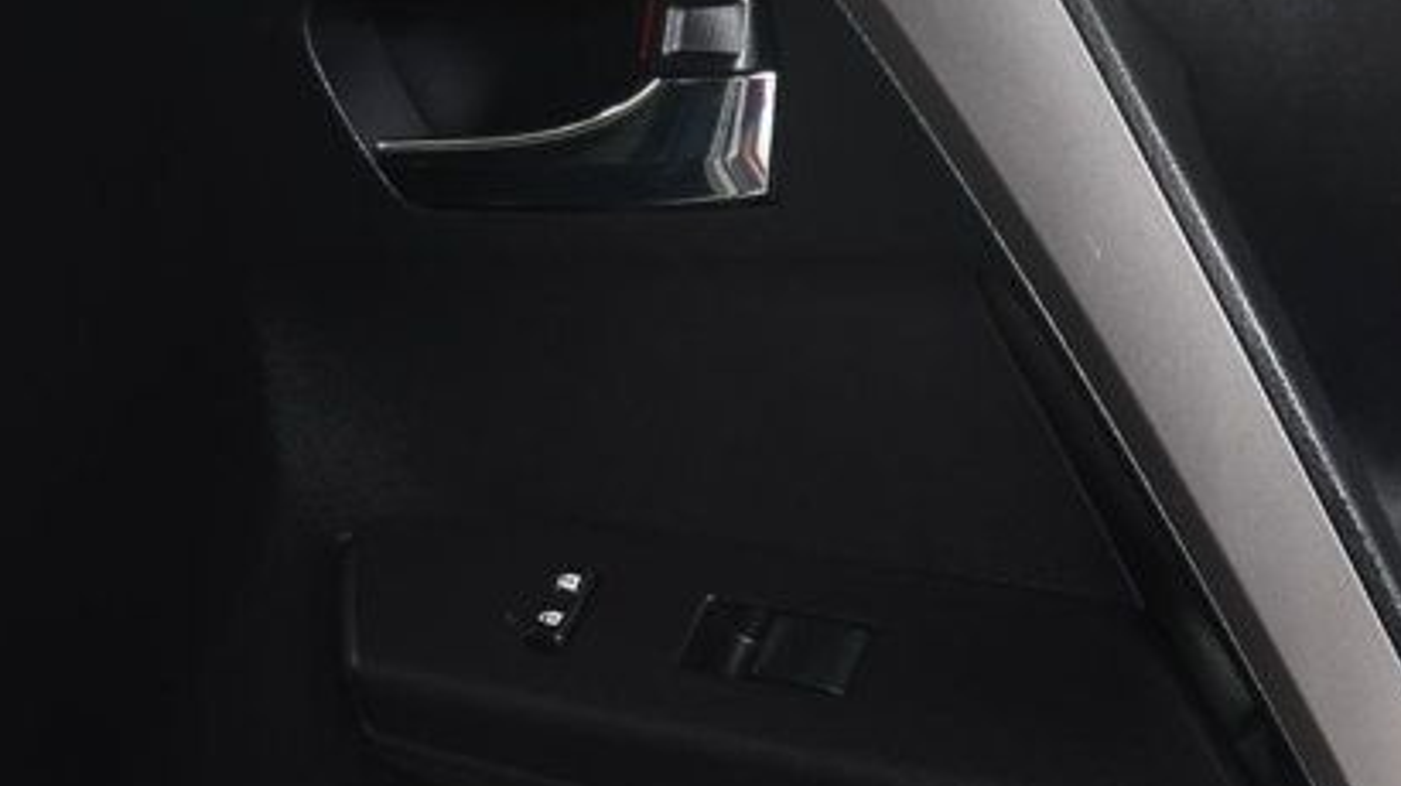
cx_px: 1555
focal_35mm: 89
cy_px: 800
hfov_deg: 22.5
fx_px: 3304
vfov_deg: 13.4
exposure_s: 1/160
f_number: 4
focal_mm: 23
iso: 100
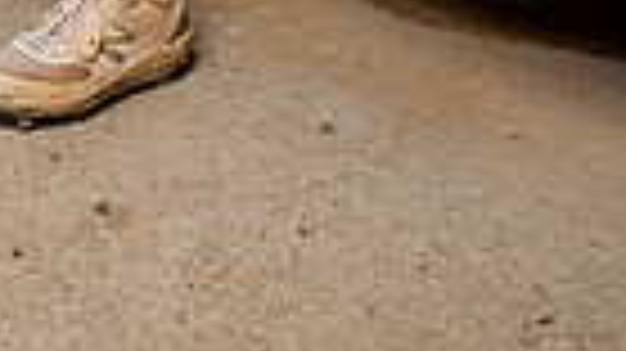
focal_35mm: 112
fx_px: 1858
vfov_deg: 9.2
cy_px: -612
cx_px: 77
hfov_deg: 18.8
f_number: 4
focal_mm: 33
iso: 100
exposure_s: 1/250
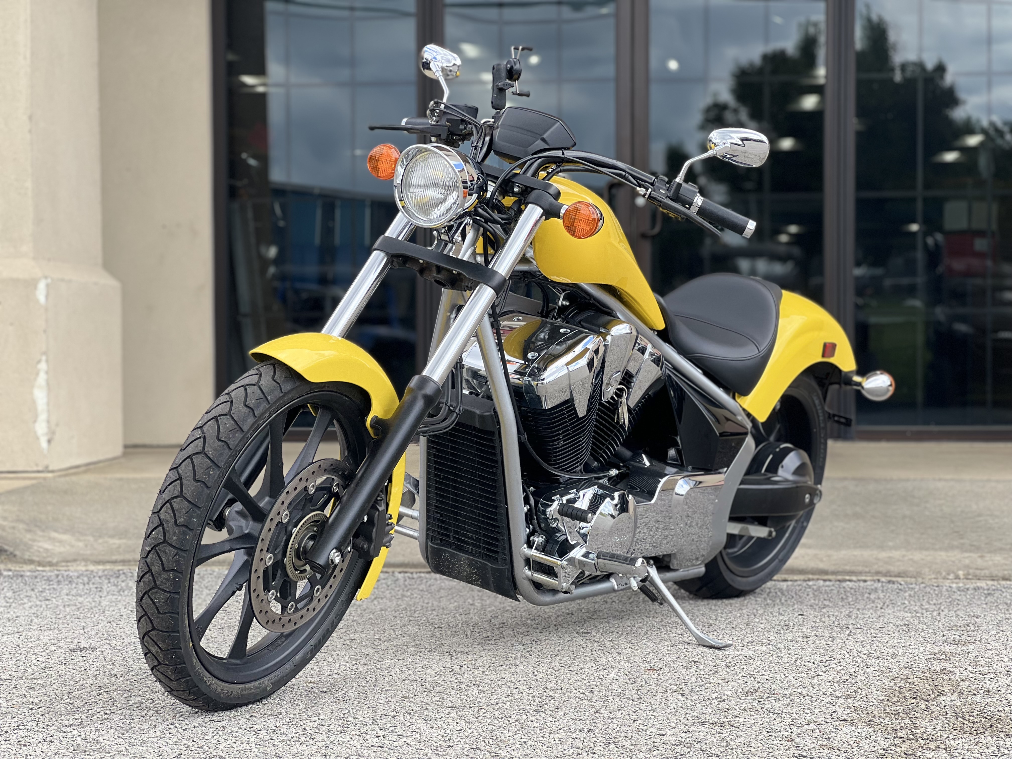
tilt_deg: -1.2
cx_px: 506
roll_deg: -0.2
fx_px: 2251
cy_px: 380
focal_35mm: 77
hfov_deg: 25.3
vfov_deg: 19.1
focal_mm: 9
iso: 20
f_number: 2.8
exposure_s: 1/121
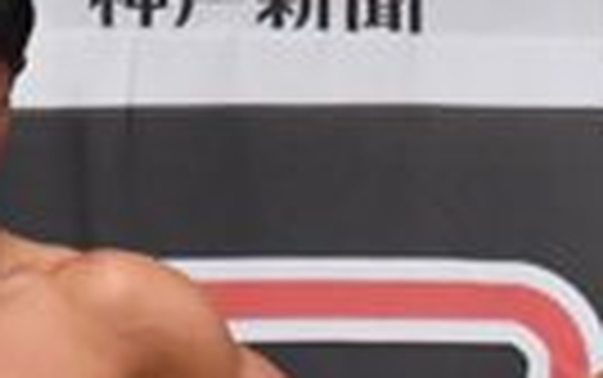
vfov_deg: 1.0
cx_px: -83
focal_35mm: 1278
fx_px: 21020
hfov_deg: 1.6
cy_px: 1008
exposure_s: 1/400
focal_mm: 145
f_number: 5.6
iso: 6400
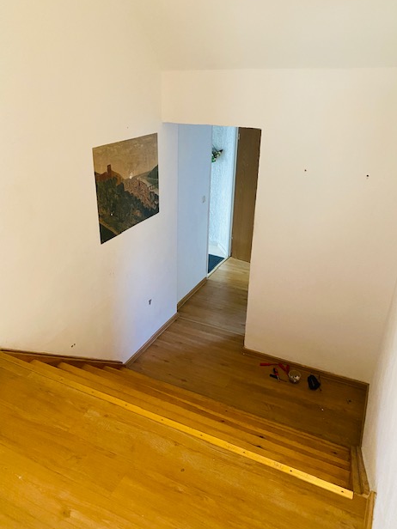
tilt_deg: -24.7
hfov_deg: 51.3
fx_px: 413
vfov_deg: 65.3
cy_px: 267
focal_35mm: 27
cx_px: 192
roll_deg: -1.2
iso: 500
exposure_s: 1/60
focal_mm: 4.25
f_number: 1.8
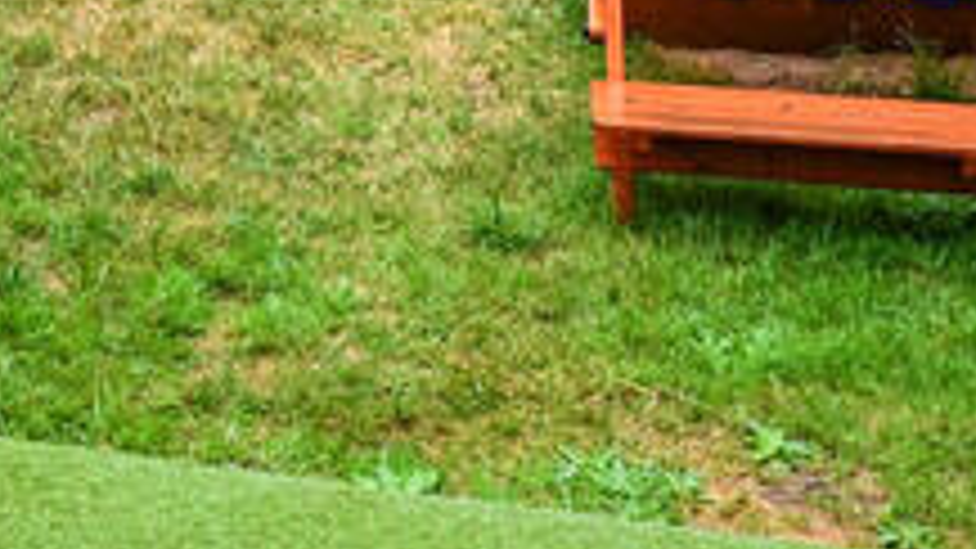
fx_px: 1785
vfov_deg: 13.8
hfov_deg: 28.2
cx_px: -58
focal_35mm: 69
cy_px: -655
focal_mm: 14
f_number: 5.6
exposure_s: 1/160
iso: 400
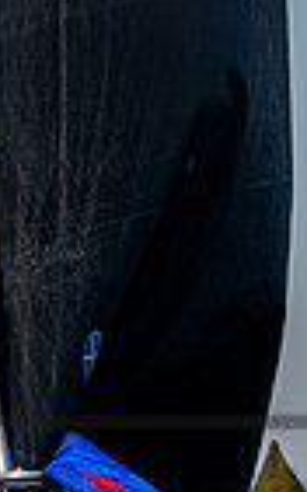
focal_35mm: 612
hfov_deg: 2.1
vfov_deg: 3.4
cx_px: -813
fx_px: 8201
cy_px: 403
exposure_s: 1/4000
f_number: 4.8
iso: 400
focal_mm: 125
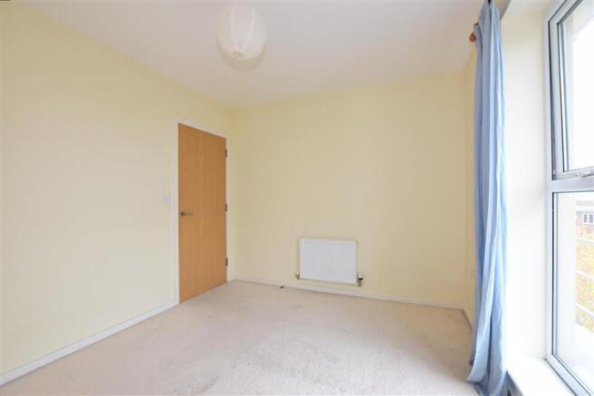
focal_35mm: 15
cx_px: 297
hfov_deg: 100.4
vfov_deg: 77.3
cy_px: 198
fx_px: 247
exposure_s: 1/40
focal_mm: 10
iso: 400
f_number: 5.6
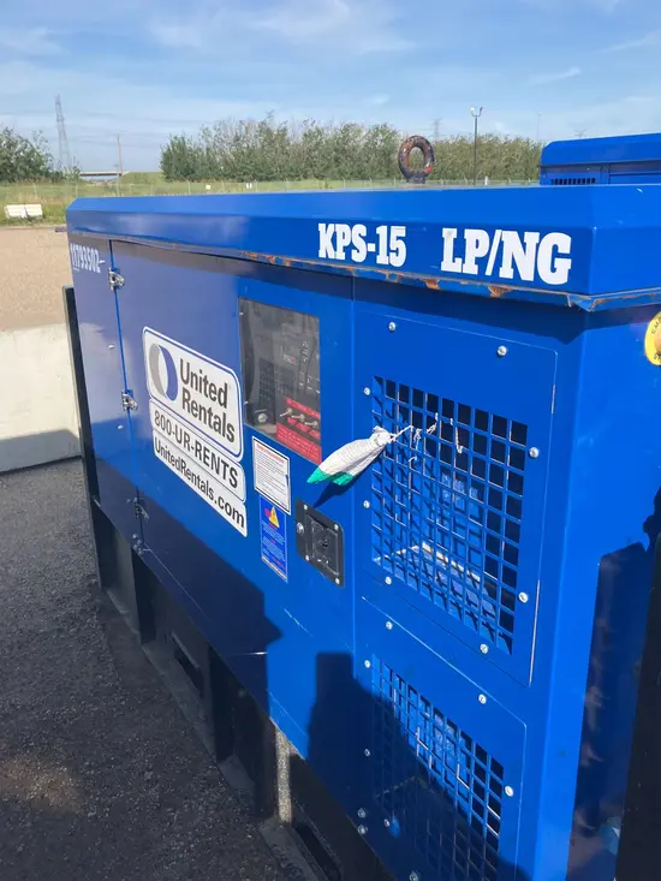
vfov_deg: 63.4
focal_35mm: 28
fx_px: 713
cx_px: 330
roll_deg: +0.6
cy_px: 440
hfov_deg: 49.8
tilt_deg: -19.1
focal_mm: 3.99
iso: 32
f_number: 1.8
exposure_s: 1/1080
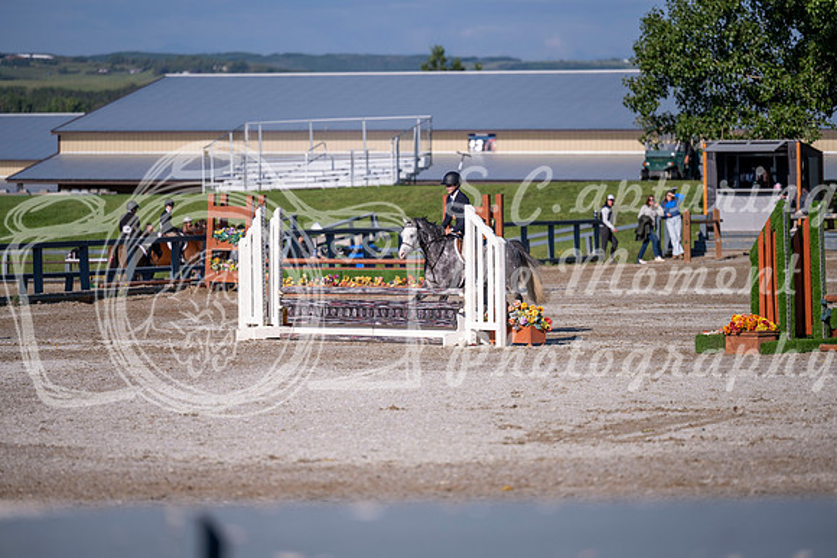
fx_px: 3953
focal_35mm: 170
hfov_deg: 12.1
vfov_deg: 8.1
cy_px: 279
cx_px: 418
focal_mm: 170
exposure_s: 1/4000
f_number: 2.8
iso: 110
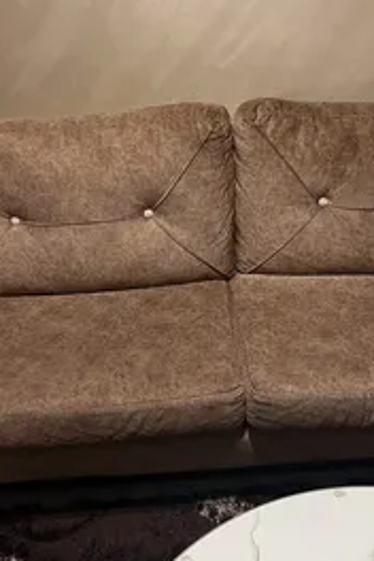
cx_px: 219
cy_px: 300
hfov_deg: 32.6
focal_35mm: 41
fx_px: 639
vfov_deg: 47.4
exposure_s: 1/50
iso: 320
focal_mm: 5.7
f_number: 1.5
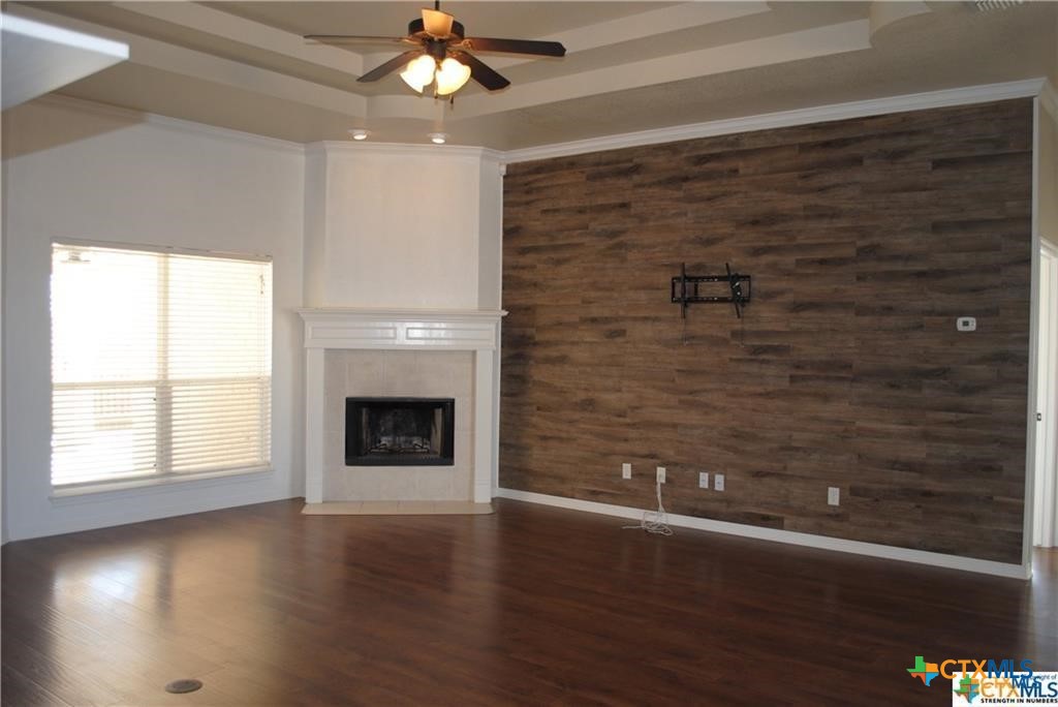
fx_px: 882
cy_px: 354
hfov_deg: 61.9
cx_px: 529
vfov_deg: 43.7
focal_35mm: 30
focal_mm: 20
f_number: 3.8
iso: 200
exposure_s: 1/20
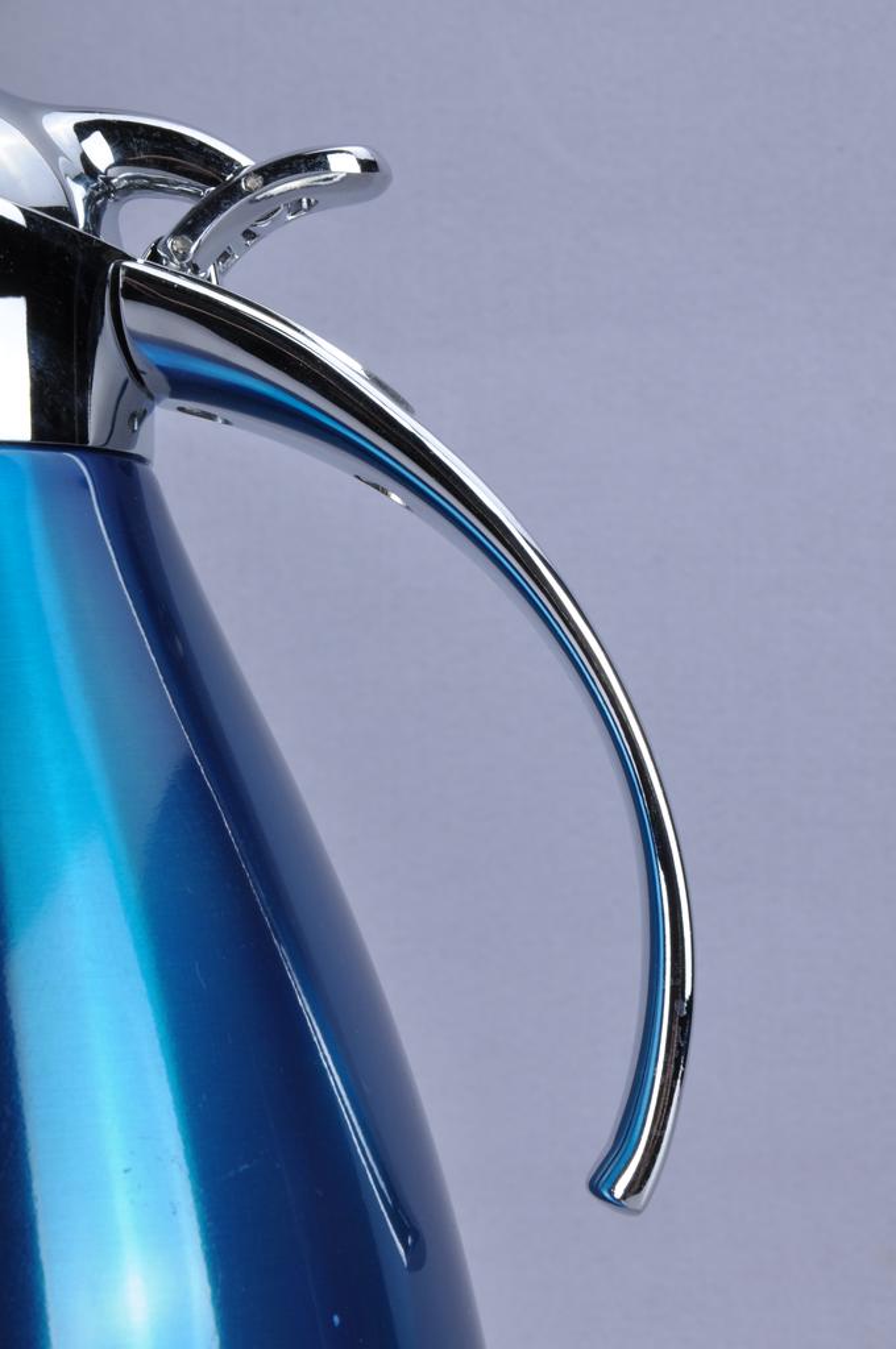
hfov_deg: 10.7
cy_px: 674
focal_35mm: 128
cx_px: 448
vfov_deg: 16.1
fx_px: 4773
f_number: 20
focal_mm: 85
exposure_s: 1/160
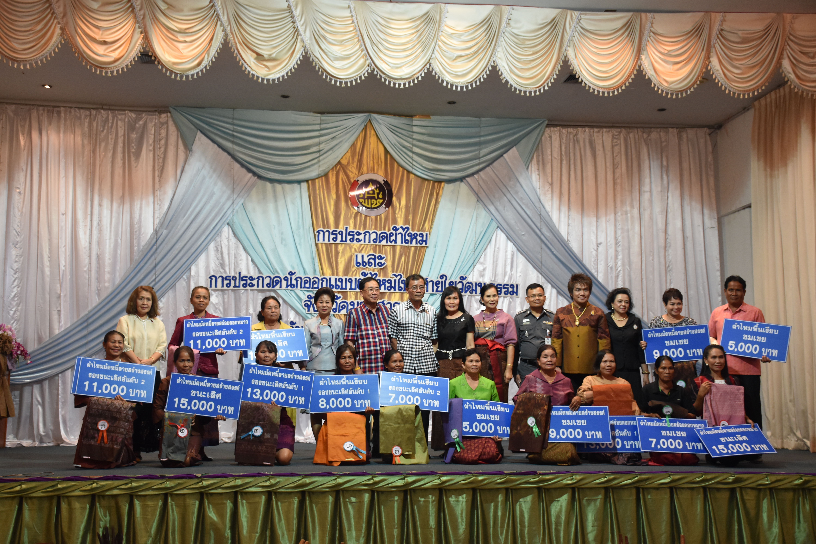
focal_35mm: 45
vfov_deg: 29.9
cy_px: 272
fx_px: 1020
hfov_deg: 43.6
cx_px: 408
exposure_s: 1/60
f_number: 4
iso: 1100
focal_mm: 30
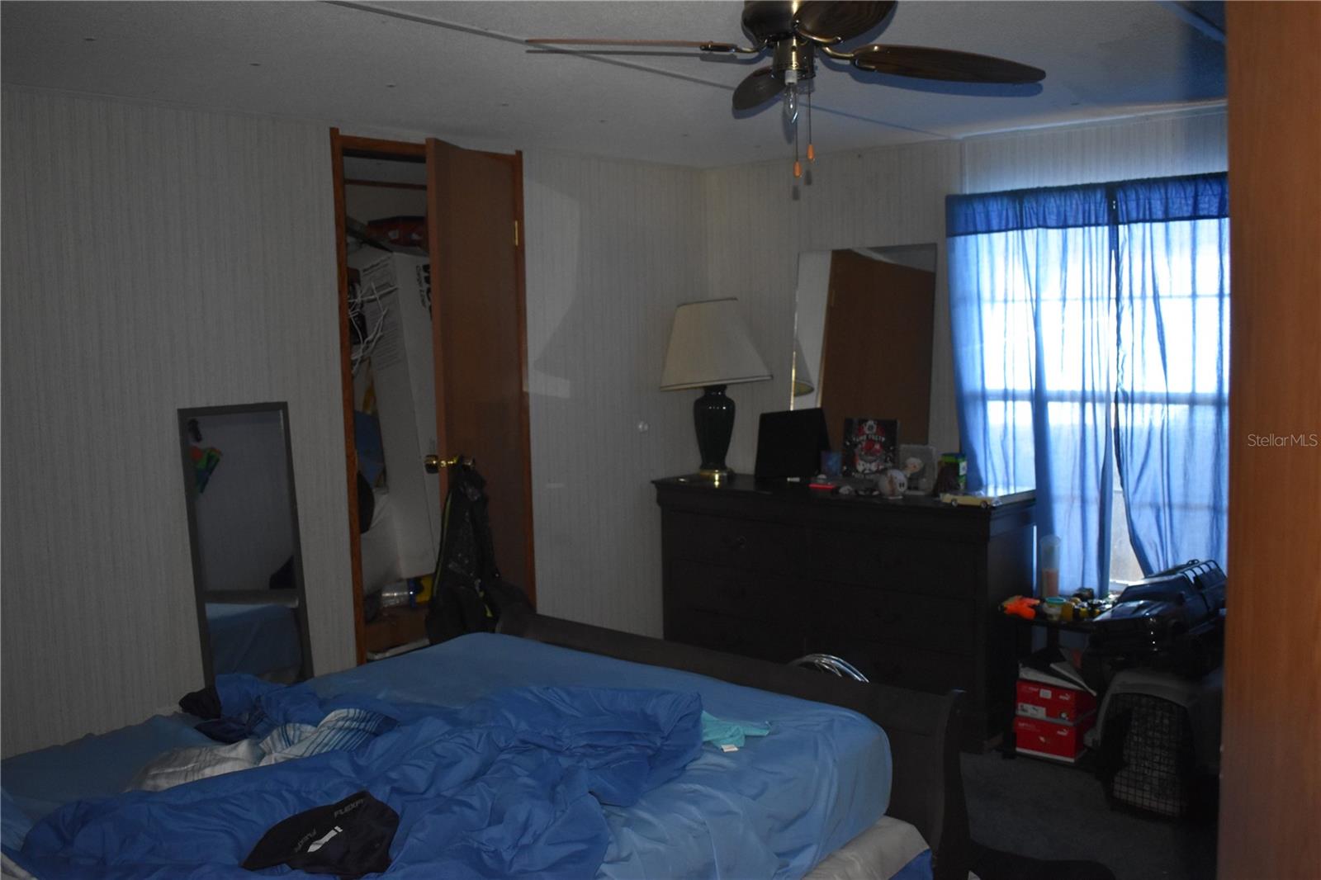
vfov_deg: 40.0
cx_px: 660
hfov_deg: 57.2
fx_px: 1211
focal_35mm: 33
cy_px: 440
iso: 2200
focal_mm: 22
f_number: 3.8
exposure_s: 1/30
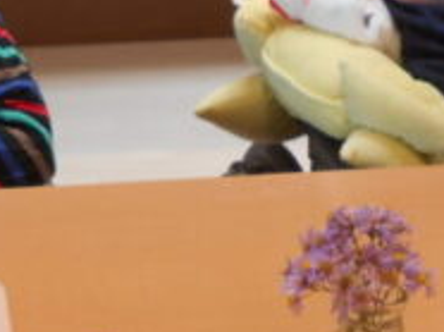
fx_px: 1819
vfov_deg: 10.4
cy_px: 79
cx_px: -5
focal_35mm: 142
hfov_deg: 13.7
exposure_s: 1/30
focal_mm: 7.7
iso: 80
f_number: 4.2
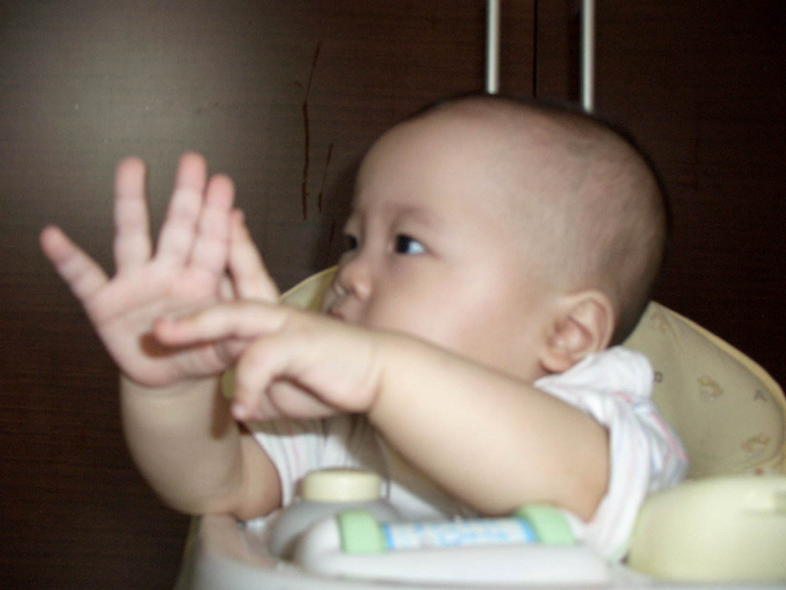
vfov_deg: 42.9
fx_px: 749
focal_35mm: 33
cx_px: 393
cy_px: 295
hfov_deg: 55.4
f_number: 2.8
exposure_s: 1/60
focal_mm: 7.1
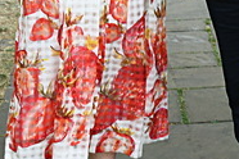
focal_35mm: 206
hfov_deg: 9.8
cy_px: -65
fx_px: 1368
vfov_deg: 6.6
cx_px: 321
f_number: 6.3
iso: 400
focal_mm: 48
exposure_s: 1/60
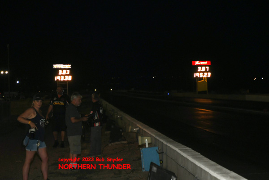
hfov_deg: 17.1
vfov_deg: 11.4
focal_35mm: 120
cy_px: 90
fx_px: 897
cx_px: 134
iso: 400
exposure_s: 1/200
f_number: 4
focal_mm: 80
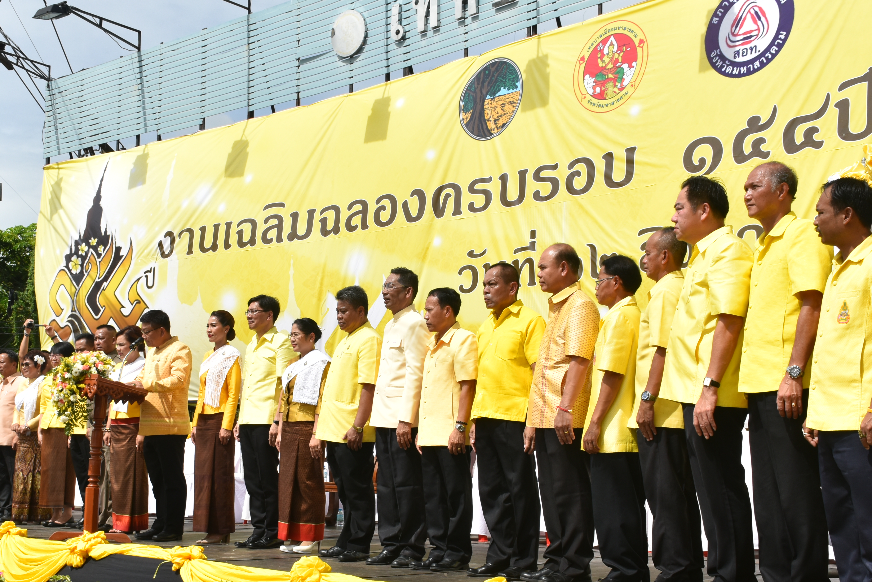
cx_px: 390
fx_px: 1204
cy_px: 360
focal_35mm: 50
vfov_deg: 27.1
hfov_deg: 39.8
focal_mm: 23
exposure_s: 1/400
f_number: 10
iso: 200
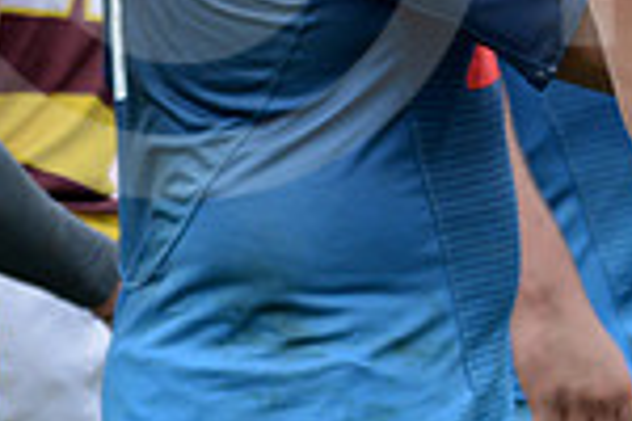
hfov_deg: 1.3
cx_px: 902
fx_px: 28455
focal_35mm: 1621
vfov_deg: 0.8
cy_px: -99
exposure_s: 1/800
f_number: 4
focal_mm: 420
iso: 800
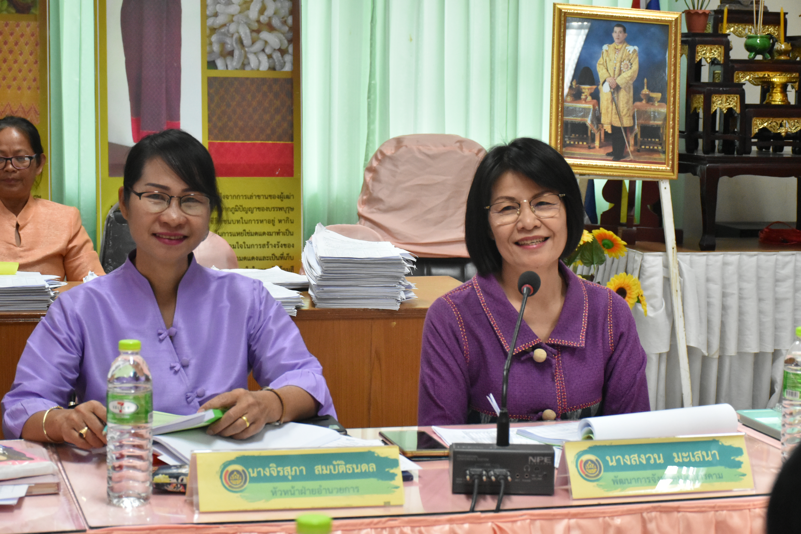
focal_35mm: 75
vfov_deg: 18.2
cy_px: 267
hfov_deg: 27.0
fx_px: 1669
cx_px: 400
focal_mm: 50
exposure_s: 1/160
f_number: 6.3
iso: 3200
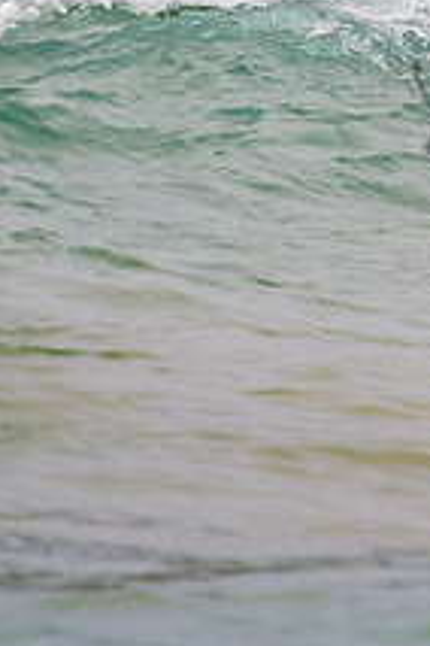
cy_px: -23
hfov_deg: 0.8
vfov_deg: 1.2
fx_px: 29936
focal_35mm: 1671
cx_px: 800
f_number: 5.6
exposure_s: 1/800
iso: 400
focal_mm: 500
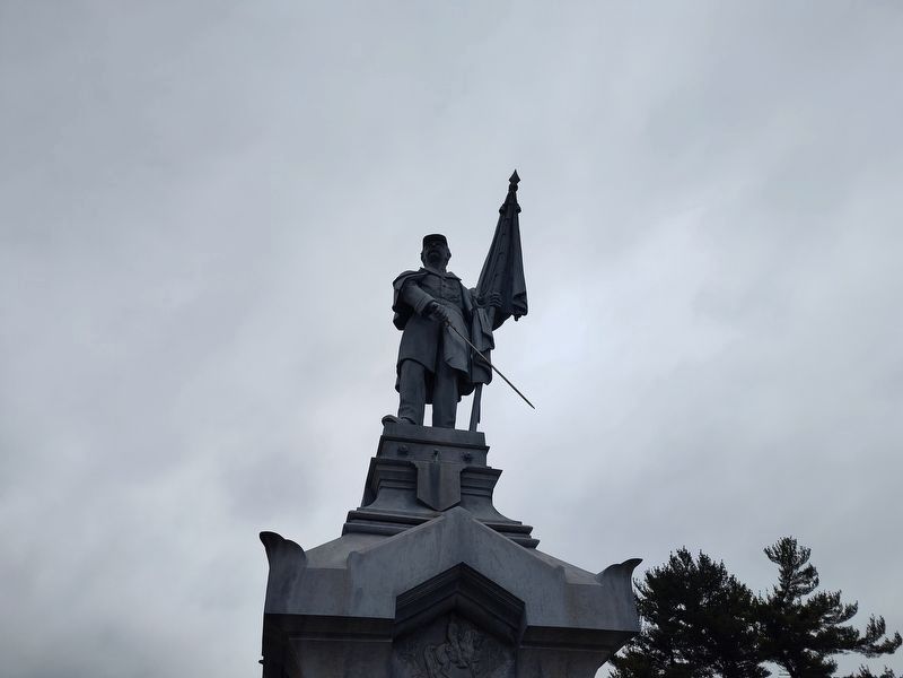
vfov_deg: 58.9
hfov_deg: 73.9
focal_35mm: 23
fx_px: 600
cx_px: 452
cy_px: 339
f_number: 1.8
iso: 100
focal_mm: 5.56
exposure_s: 1/847
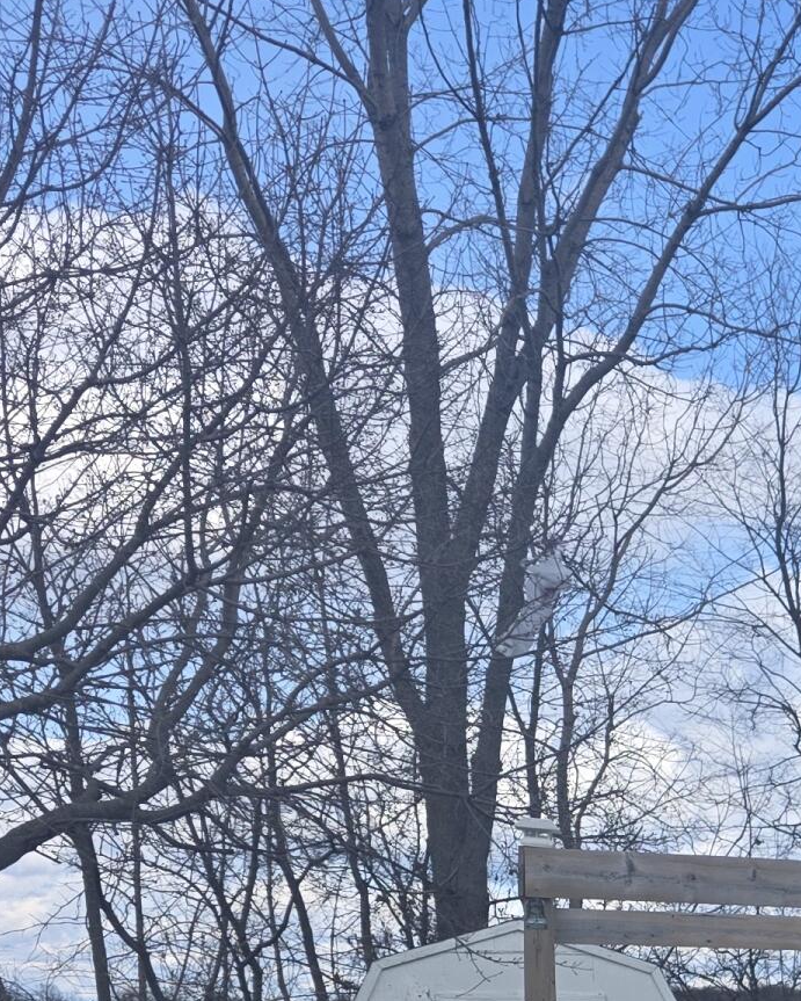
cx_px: 1567
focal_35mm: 78
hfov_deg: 15.8
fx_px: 2310
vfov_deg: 22.4
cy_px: 1214
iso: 80
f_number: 1.7
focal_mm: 6.3
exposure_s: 1/3117
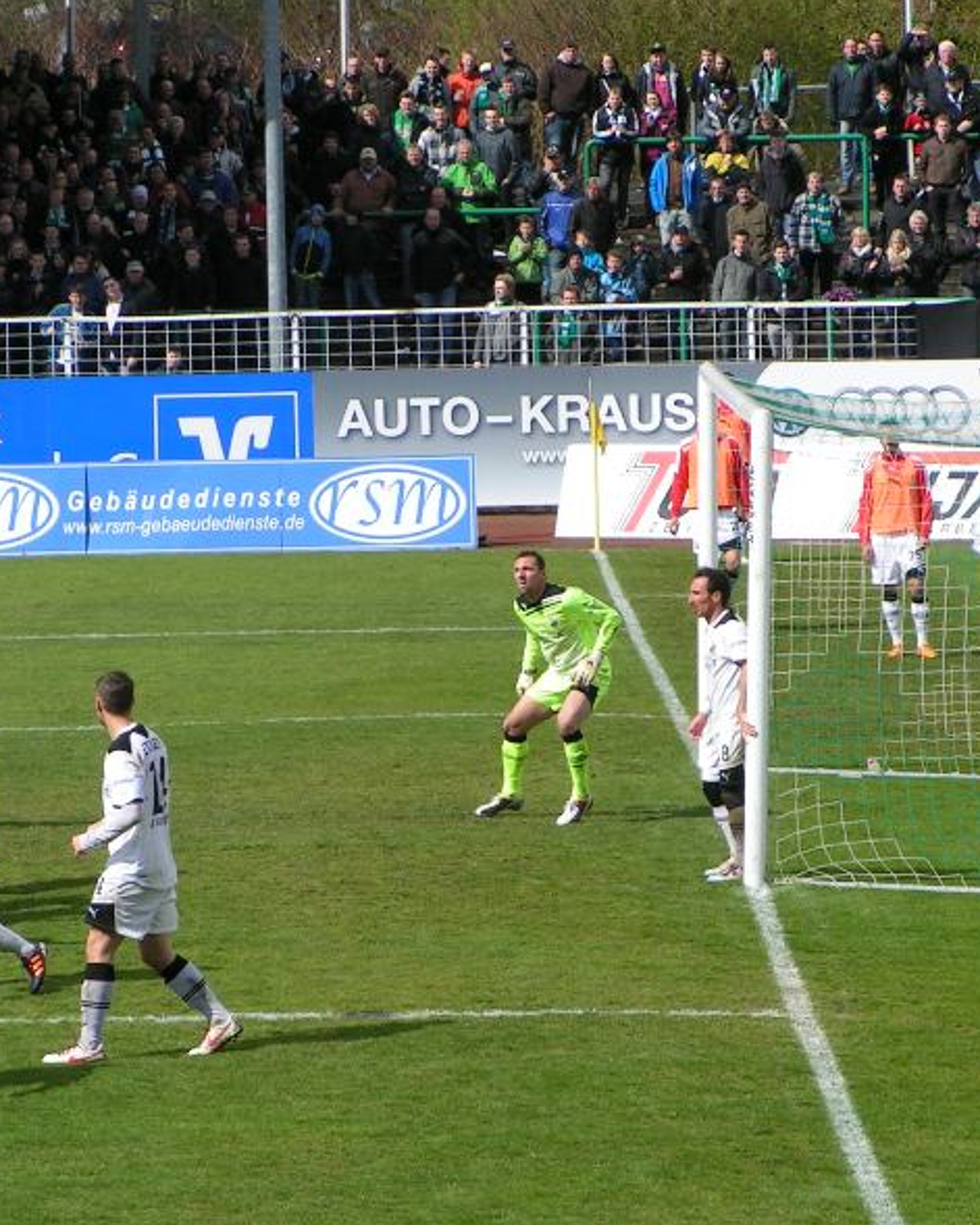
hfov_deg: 6.8
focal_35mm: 228
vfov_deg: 8.5
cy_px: 618
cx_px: 476
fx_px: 8268
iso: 50
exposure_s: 1/500
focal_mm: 26.3
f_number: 6.3
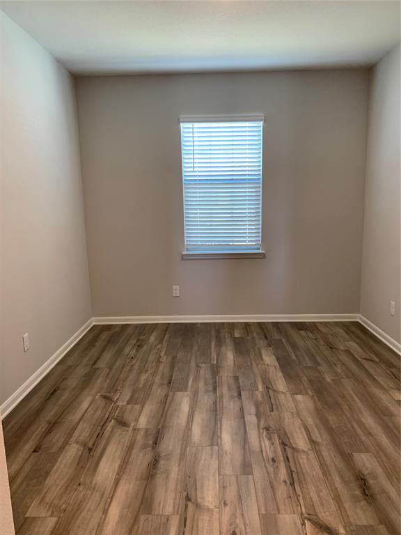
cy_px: 268
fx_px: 402
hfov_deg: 53.1
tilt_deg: -9.6
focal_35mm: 26
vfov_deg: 67.3
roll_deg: +1.4
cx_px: 200
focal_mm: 4.25
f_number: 1.8
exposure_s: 1/60
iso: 125
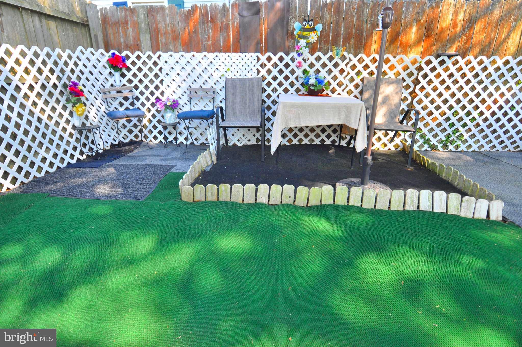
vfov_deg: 67.2
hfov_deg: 90.1
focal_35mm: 18
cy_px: 174
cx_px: 261
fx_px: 261
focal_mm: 12
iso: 280
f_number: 5.6
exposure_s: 1/125
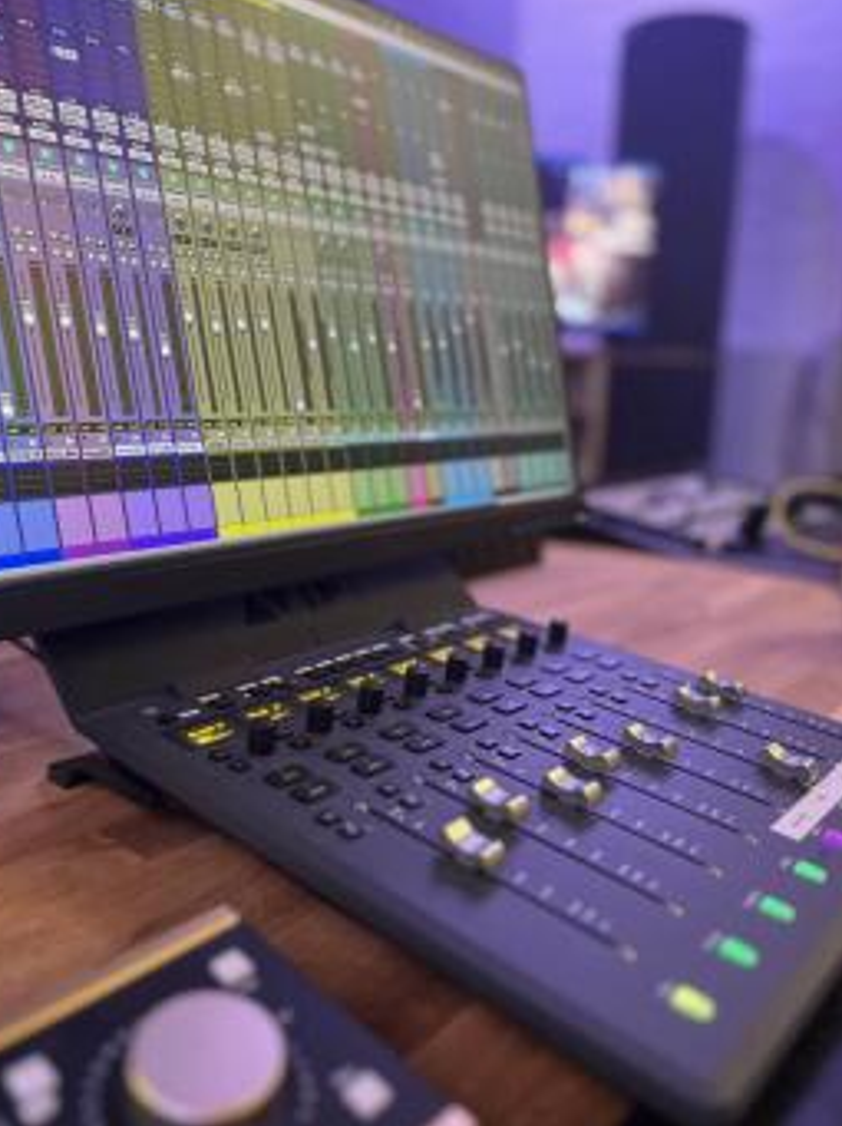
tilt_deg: -12.1
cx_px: 404
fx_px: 910
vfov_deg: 63.5
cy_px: 573
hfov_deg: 49.7
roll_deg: -1.6
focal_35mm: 28
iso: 400
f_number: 1.6
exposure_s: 1/50
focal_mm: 5.1
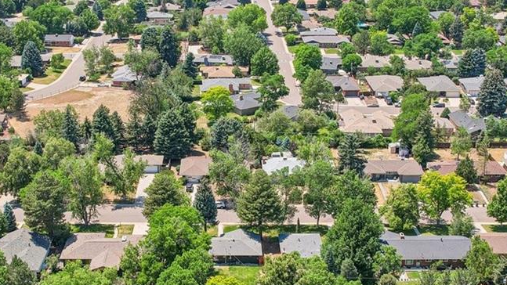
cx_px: 230
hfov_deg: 36.6
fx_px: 766
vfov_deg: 21.1
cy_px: 154
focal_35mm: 57
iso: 100
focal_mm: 8.4
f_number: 2.8
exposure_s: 1/1600
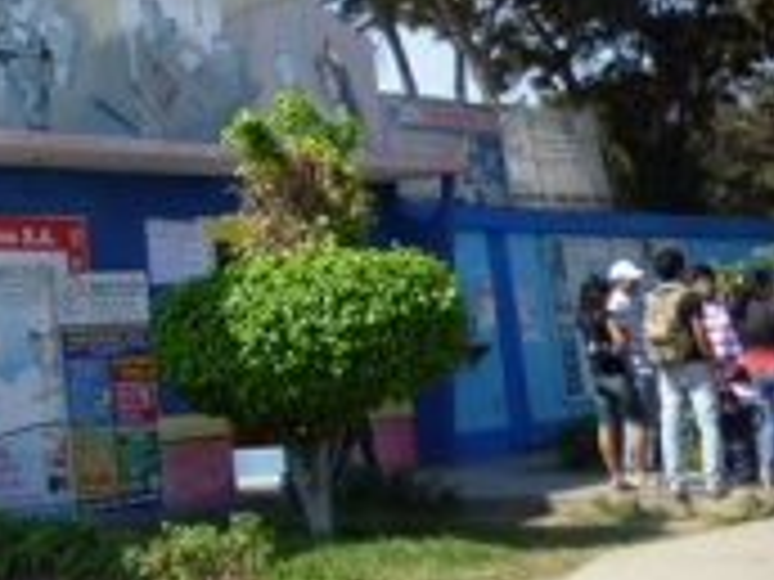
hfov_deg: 24.2
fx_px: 1632
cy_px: 18
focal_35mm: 73
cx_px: -158
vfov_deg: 19.6
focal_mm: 5
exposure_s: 1/500
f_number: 3.1
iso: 100
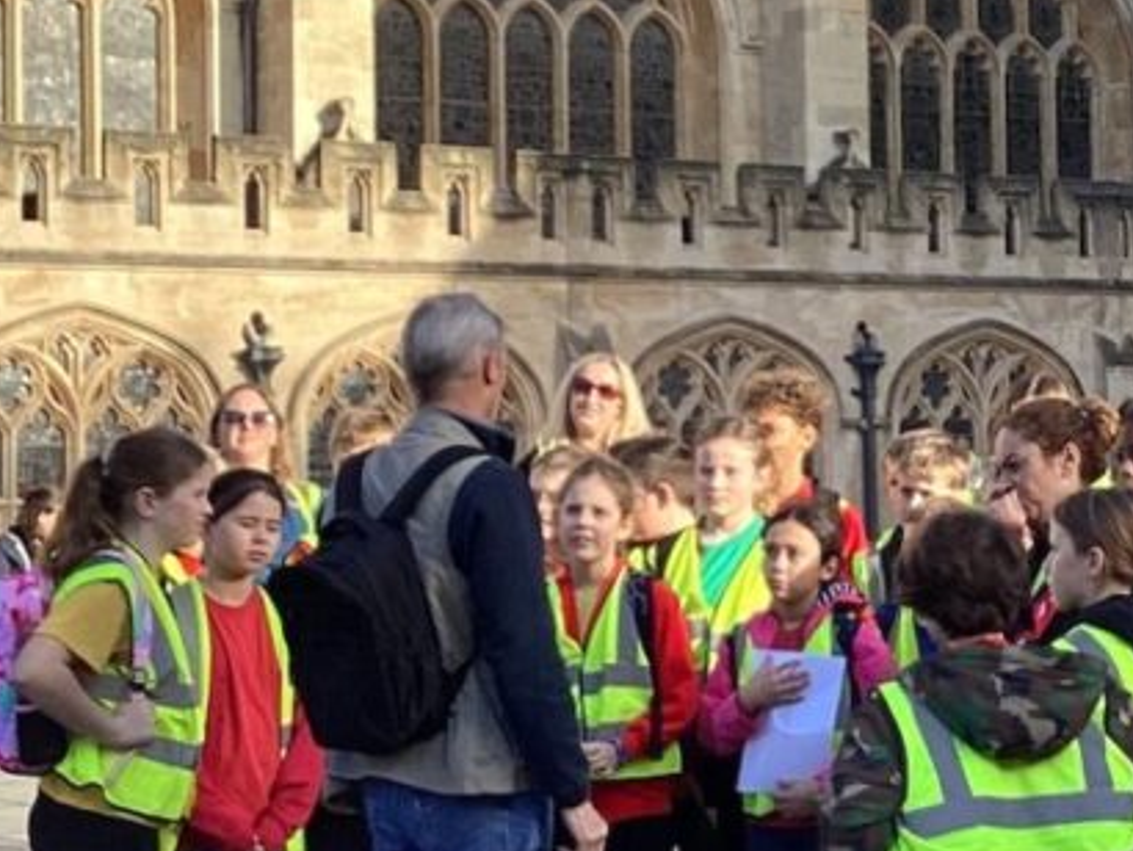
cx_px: 663
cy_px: 630
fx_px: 1899
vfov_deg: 25.0
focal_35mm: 58
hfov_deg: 33.1
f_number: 2.4
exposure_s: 1/362
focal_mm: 3.3
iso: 25
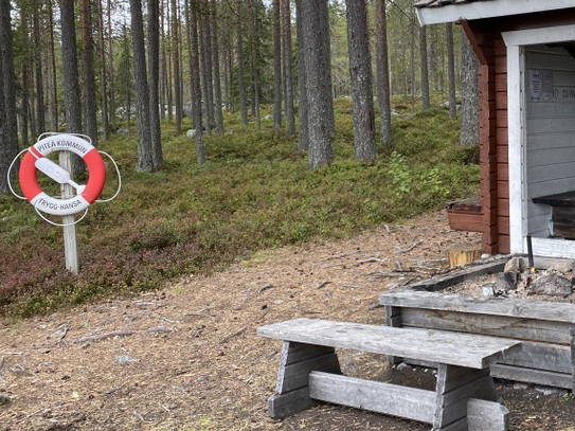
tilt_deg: -1.7
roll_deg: +1.8
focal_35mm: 46
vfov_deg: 31.4
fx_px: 764
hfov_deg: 39.0
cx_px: 492
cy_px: 162
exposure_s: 1/291
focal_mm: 4.25
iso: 32
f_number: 1.8
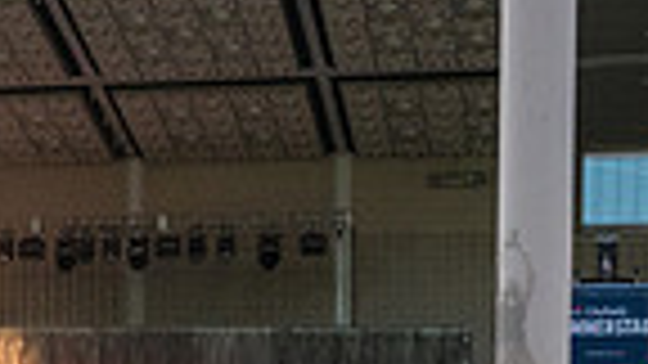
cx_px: -72
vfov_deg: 9.1
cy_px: 524
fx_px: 2251
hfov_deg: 15.9
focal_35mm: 131
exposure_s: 1/250
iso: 3200
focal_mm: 31
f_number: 3.5
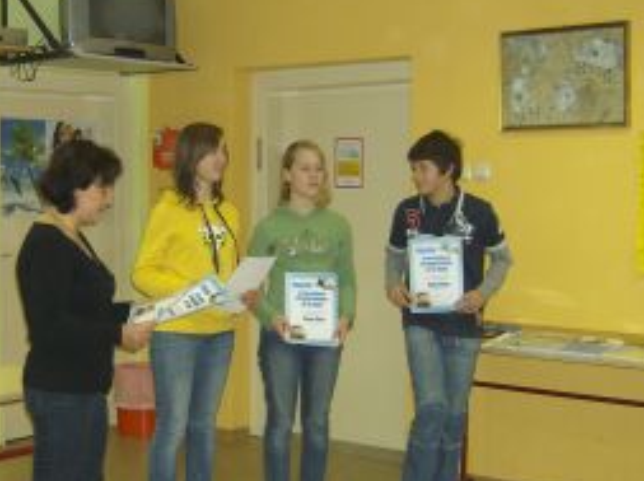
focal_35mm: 60
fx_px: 1115
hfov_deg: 31.7
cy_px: 303
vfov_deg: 24.3
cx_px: 176
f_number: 2.9
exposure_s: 1/66.6
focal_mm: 6.4
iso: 200
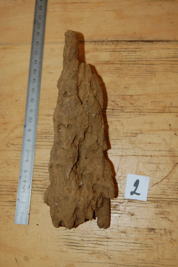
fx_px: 357
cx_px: 89
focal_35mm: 48
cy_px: 134
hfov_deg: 28.0
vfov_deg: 41.1
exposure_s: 1/60
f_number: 4.5
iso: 400
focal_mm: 32
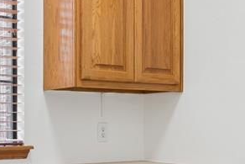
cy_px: 114
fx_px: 381
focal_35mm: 56
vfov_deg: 24.1
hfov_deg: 32.9
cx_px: 4
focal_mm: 16
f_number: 8
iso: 200
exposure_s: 1/10
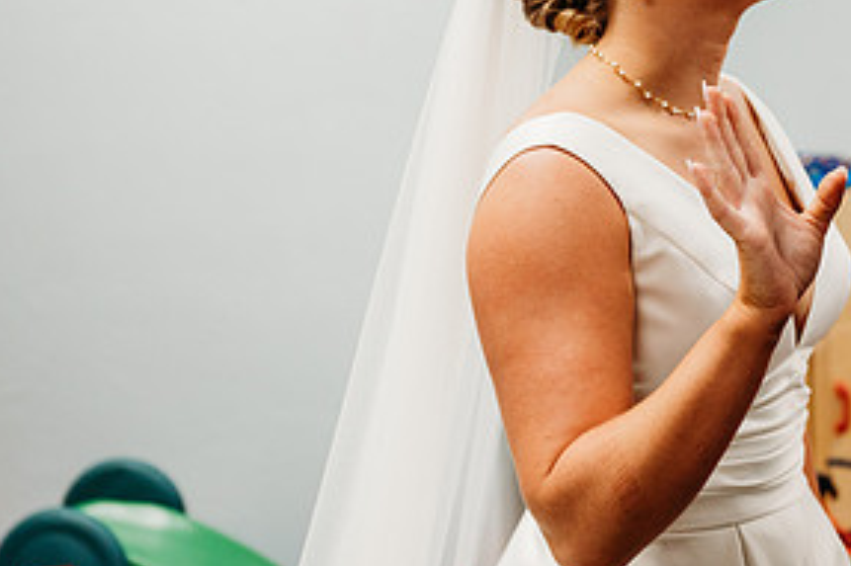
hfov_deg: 24.0
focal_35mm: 83
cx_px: 703
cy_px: 157
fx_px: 1961
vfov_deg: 16.4
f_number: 3.2
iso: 2000
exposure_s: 1/320
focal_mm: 41
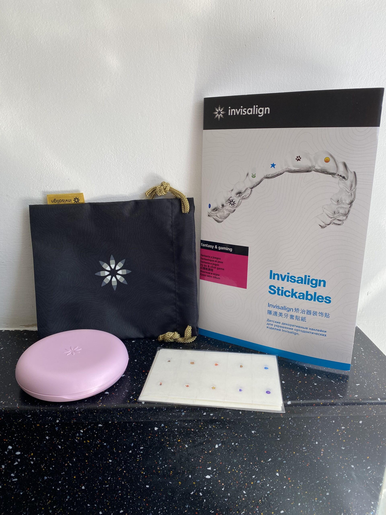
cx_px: 193
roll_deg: +1.3
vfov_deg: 67.3
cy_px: 258
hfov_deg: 53.1
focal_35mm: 26
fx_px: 387
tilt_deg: -16.3
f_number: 1.8
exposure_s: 1/335
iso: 32
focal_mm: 4.25
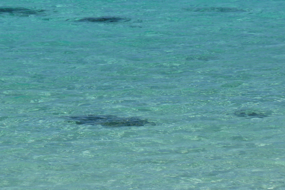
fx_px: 3293
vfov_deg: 3.3
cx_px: 142
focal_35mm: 416
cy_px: 101
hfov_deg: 5.0
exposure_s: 1/800
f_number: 5.6
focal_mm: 49.2
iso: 80
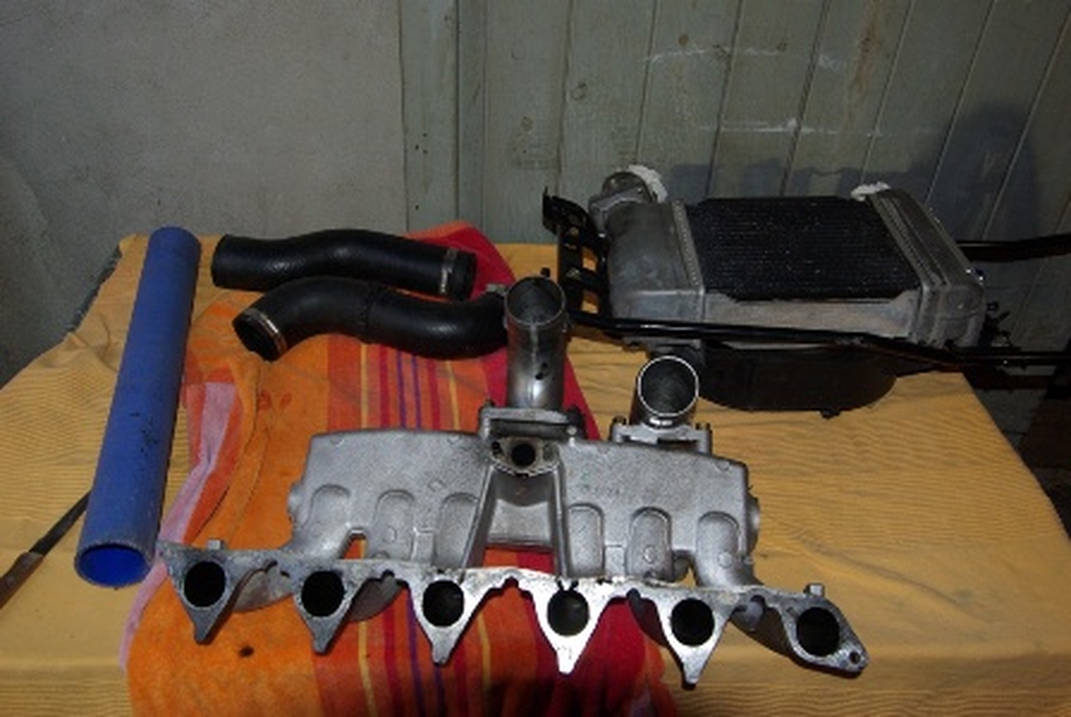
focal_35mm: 32
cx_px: 536
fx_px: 938
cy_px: 358
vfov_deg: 41.8
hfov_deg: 59.4
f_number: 8
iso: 400
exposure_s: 1/30
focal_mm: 21
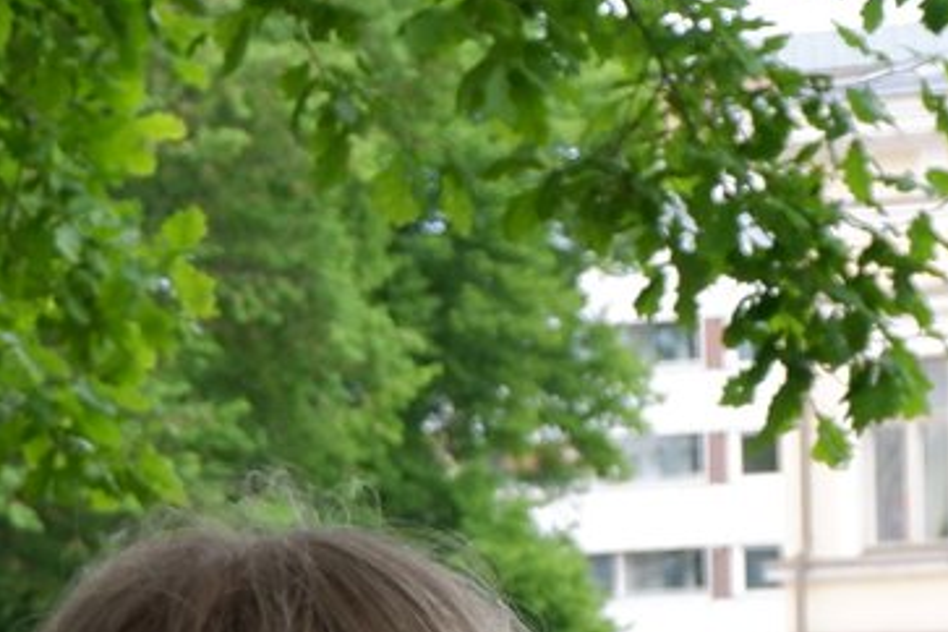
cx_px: 1269
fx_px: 5661
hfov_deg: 9.4
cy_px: 998
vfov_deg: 6.3
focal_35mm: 215
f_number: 5.6
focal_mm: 26.4
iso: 200
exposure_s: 1/125
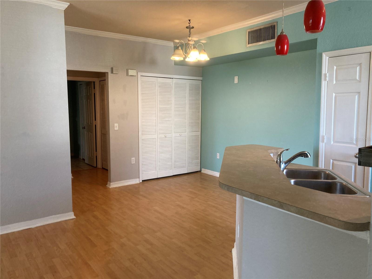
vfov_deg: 49.7
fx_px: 301
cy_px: 140
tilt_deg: -4.6
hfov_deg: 63.4
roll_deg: +0.2
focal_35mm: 28
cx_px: 186
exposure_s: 1/60
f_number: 1.8
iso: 125
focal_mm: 3.99
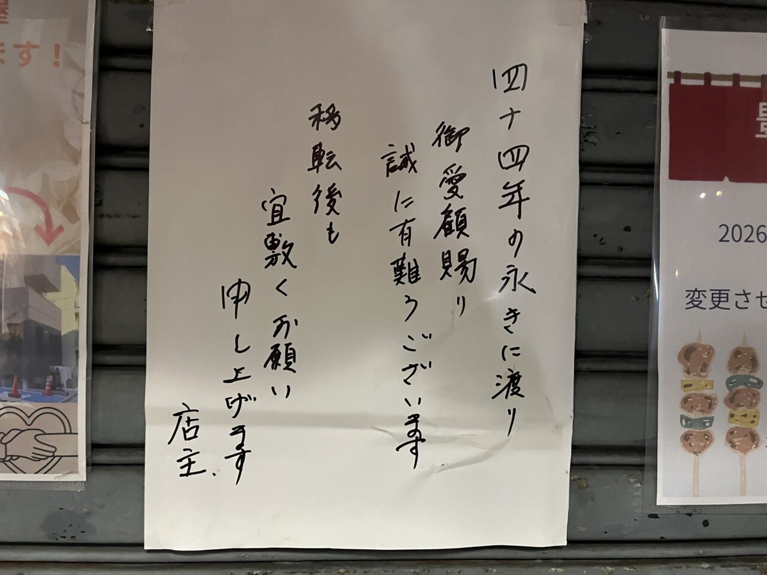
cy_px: 288
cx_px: 384
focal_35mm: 26
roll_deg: -0.7
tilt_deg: +0.1
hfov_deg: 67.3
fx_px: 576
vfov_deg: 53.1
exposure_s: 1/33
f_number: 1.6
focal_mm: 5.1
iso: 640
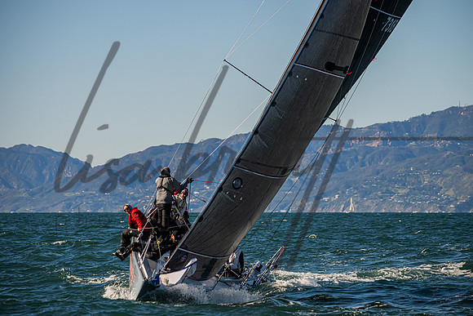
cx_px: 236
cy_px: 158
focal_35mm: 211
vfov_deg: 6.5
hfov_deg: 9.8
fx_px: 2768
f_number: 5.6
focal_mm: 190
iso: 400
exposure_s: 1/4000
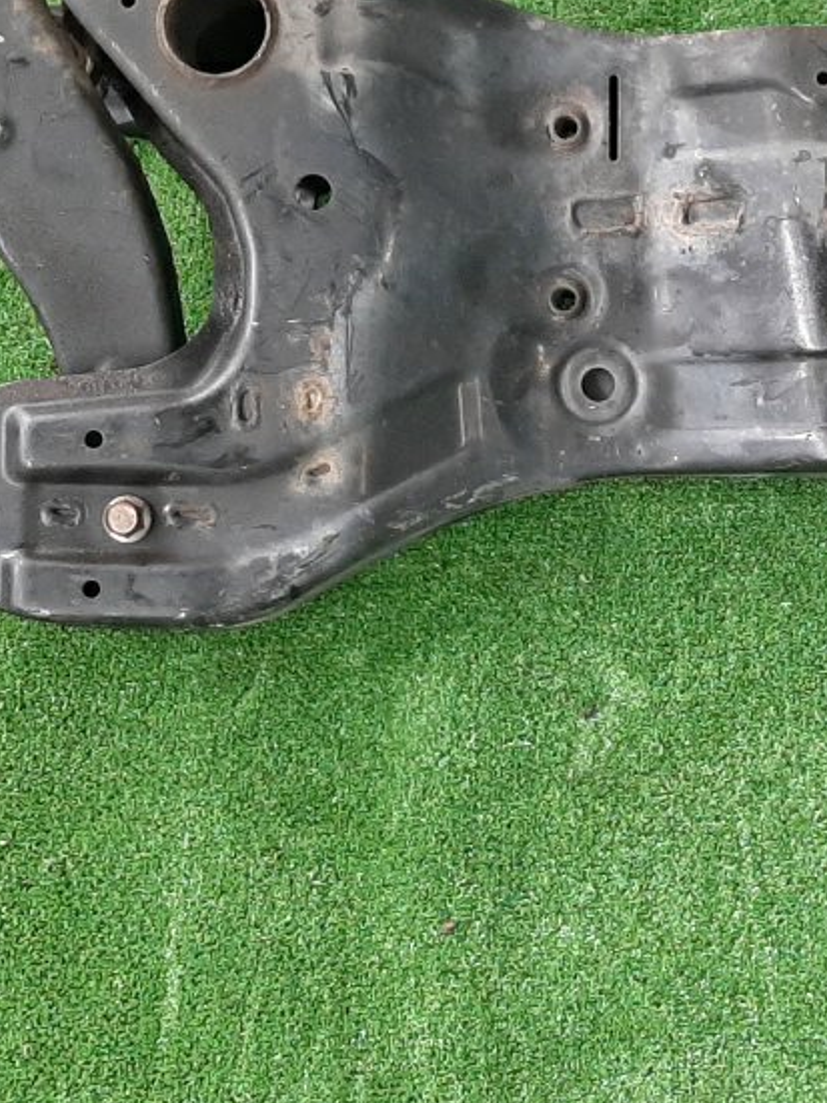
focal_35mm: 68
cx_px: 791
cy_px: 550
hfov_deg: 21.0
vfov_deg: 28.6
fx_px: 2167
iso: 150
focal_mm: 3.93
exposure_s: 1/50
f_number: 1.7
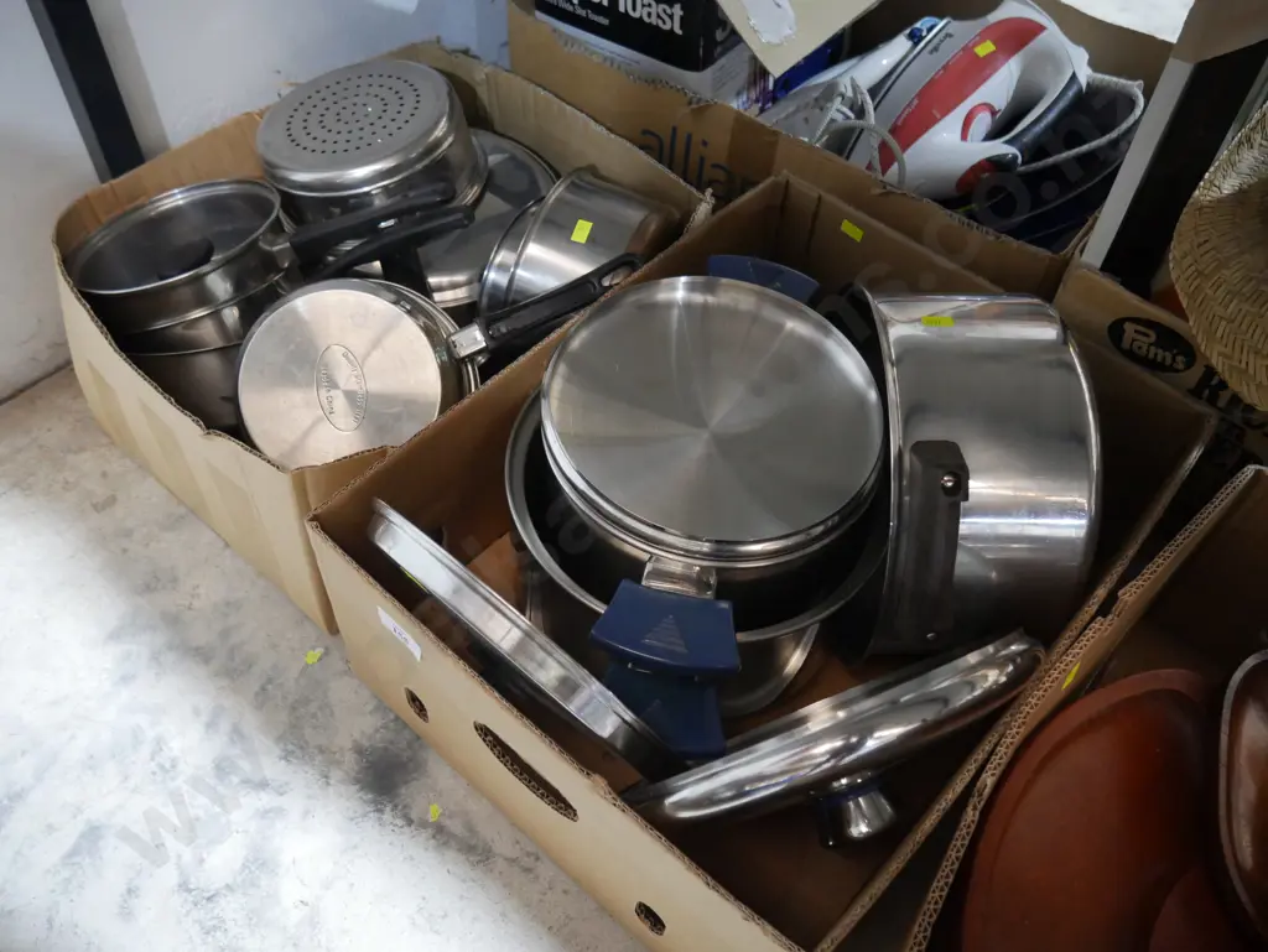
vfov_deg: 49.8
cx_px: 634
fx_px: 1026
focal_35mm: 28
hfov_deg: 63.4
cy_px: 476
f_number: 3.5
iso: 2000
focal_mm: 14
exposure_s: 1/60
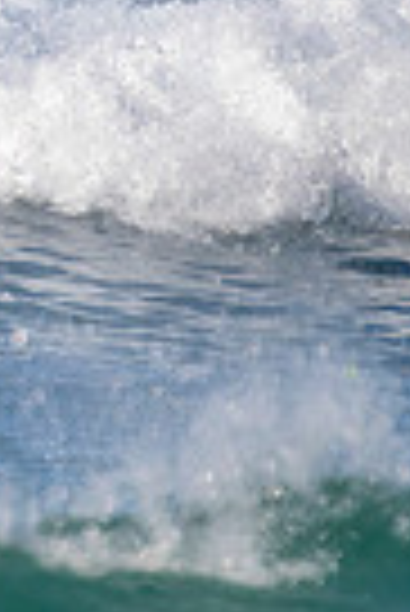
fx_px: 60351
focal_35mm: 3542
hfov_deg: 0.4
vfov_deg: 0.6
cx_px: -707
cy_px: 61
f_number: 11
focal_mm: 800
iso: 1000
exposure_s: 1/2000
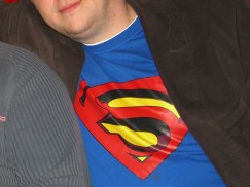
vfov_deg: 15.7
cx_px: -50
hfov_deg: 19.6
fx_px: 679
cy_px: 75
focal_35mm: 94
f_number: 2.8
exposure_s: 1/60
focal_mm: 7.9
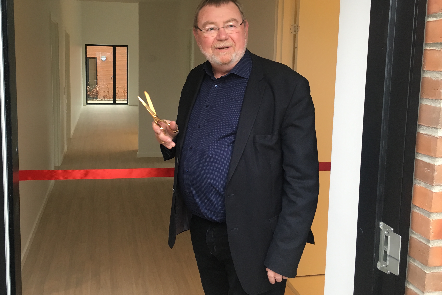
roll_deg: -0.3
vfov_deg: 36.7
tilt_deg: -7.5
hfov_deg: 53.0
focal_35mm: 36
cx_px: 192
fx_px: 442
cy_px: 117
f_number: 2.2
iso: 100
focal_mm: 4.15
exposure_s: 1/33
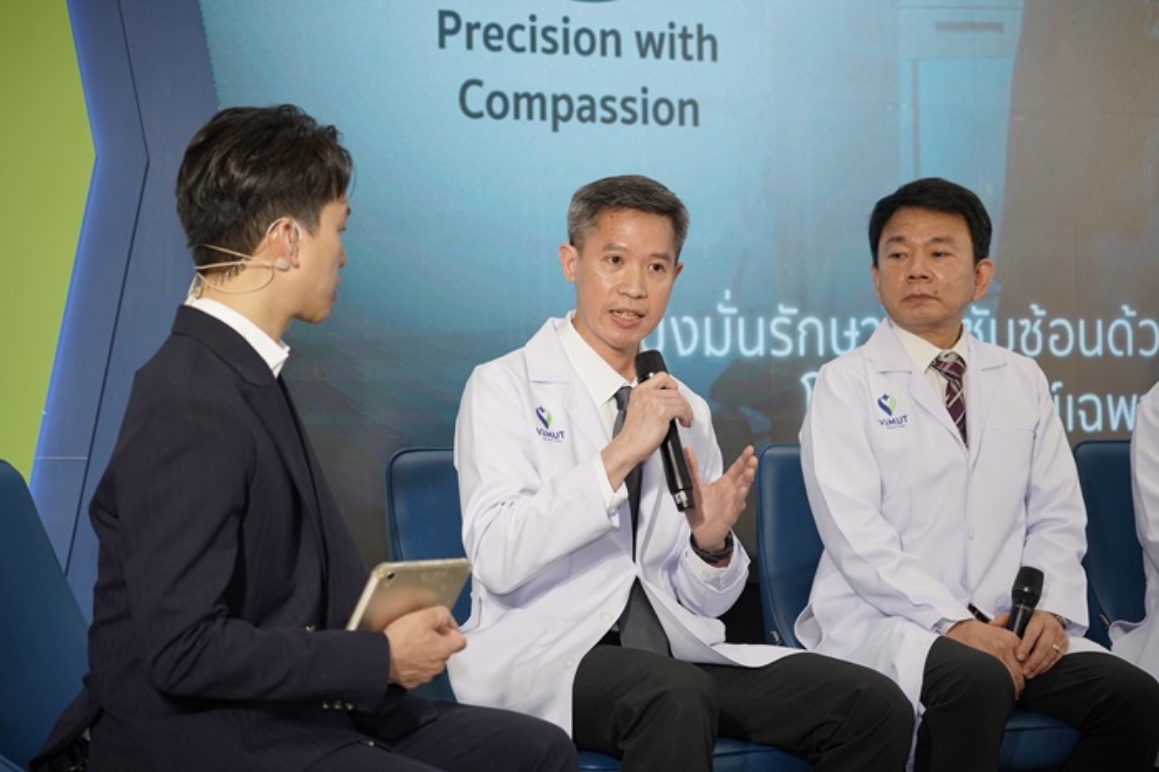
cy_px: 386
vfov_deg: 16.6
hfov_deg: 24.8
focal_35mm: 82
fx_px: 2639
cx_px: 580
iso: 800
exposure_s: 1/250
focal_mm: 82
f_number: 4
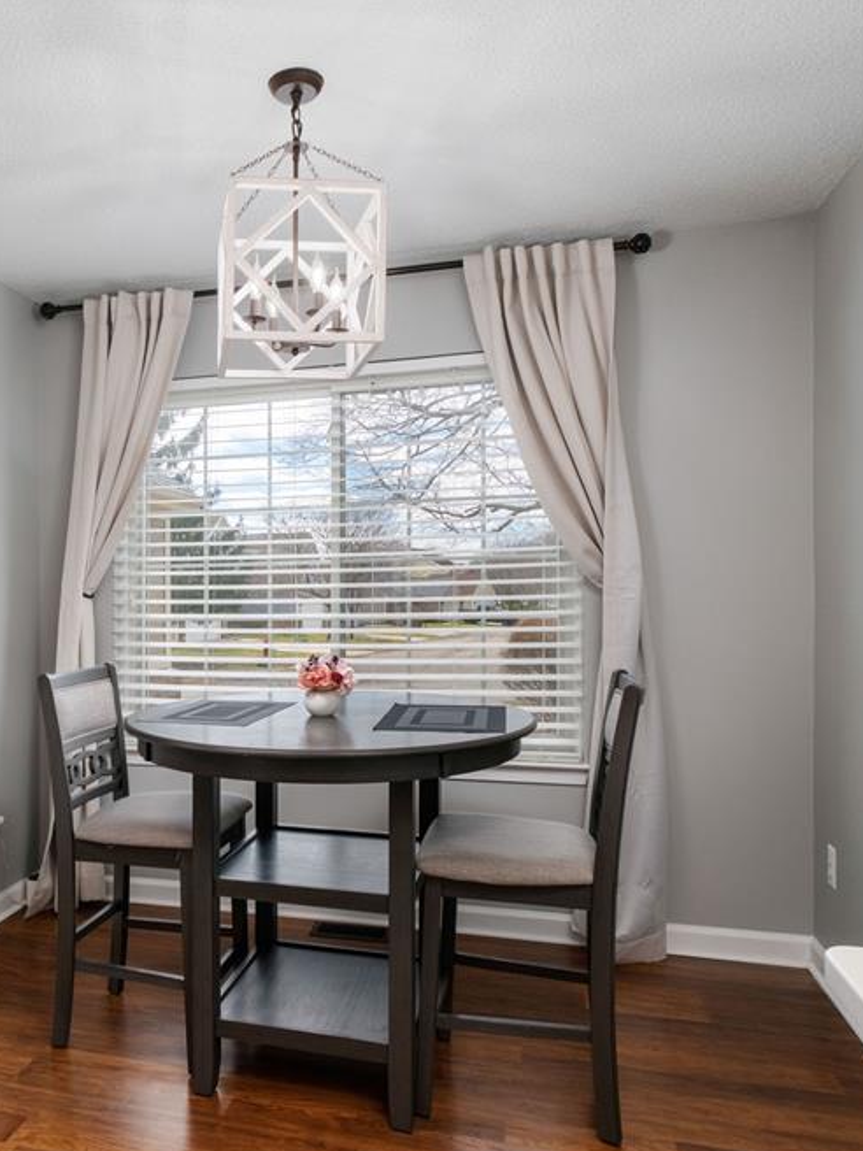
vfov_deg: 65.3
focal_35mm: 27
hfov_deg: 49.8
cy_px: 568
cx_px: 242
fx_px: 898
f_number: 8
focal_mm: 11.7
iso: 500
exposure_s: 1/250
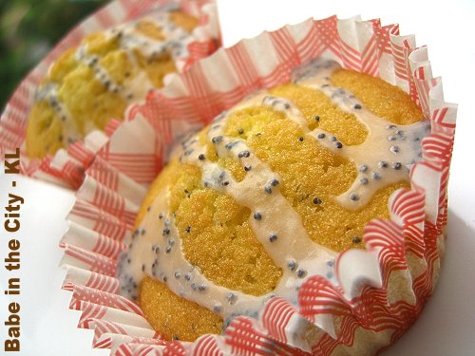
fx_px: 521
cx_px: 238
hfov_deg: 49.0
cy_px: 178
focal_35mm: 38
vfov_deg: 37.7
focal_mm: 7.9
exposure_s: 1/160
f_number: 2.8
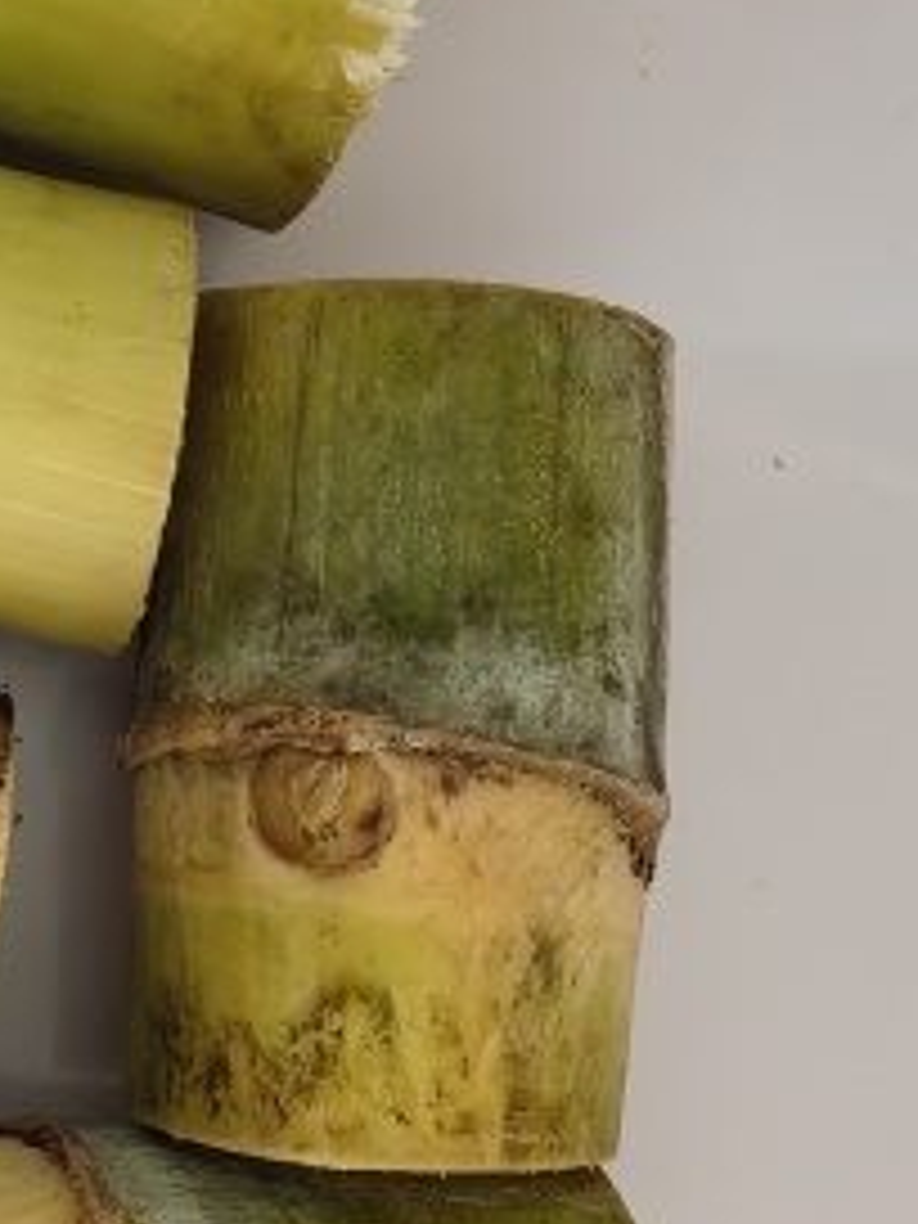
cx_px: -158
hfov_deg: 13.6
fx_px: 3748
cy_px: 470
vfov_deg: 18.5
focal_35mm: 106
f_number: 4
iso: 640
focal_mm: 6.98
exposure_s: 1/33.3
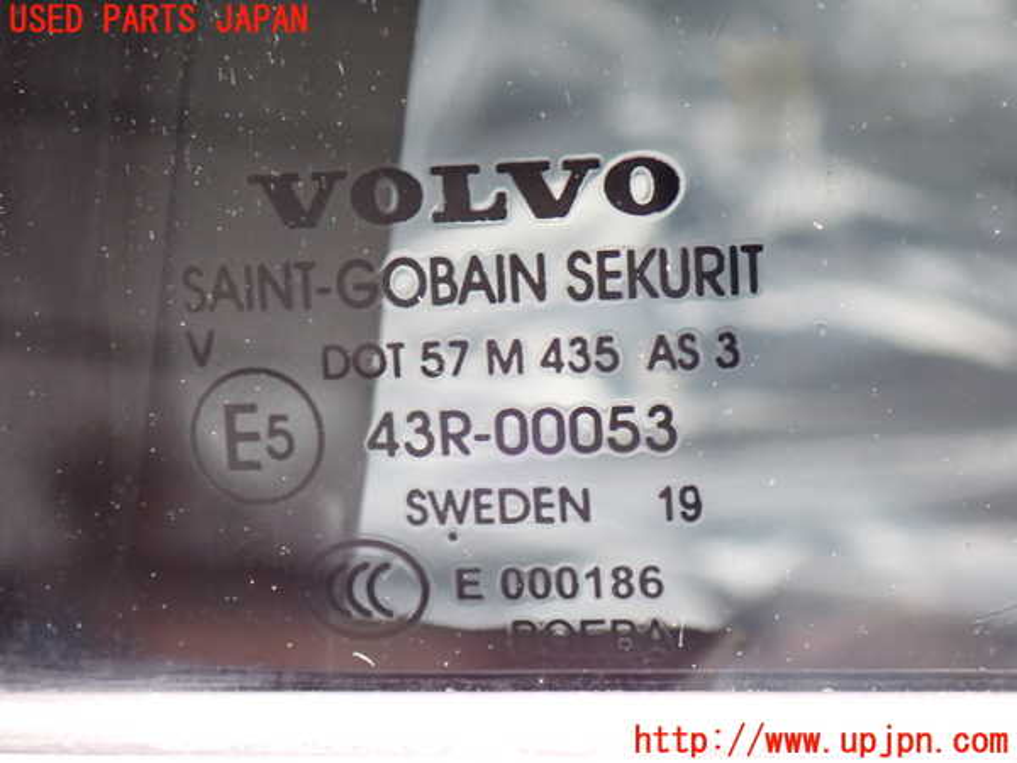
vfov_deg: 15.7
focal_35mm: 94
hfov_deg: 20.9
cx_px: 508
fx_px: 2762
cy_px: 382
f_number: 4.7
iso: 800
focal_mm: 16.79
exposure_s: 1/40
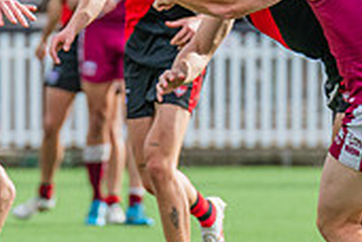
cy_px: 48
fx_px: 13142
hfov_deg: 1.6
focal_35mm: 1307
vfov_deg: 1.1
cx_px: 121
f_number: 6.3
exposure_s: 1/1250
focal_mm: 360
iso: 800
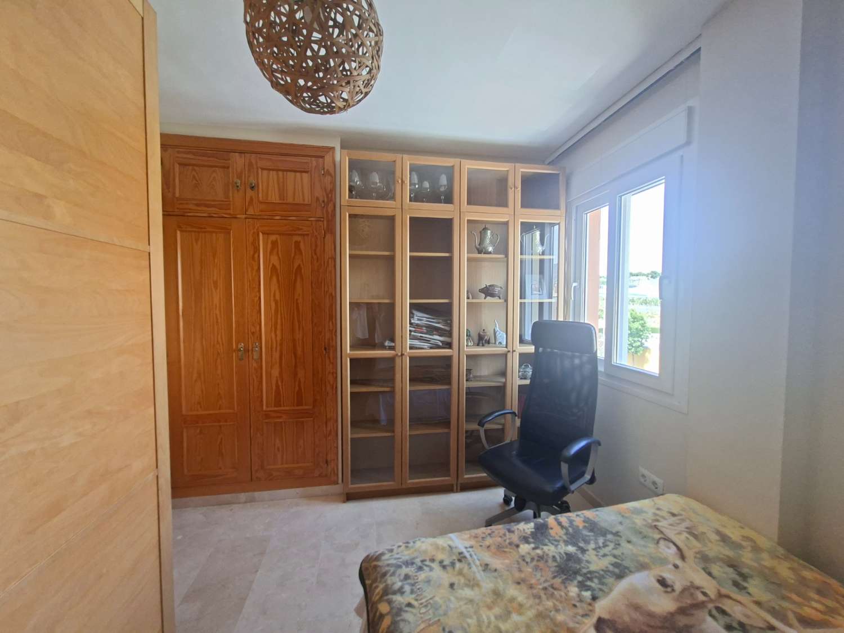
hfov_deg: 106.2
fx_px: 317
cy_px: 316
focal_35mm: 13
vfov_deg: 89.9
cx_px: 422
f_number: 2.2
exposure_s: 1/40
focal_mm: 1.74
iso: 80
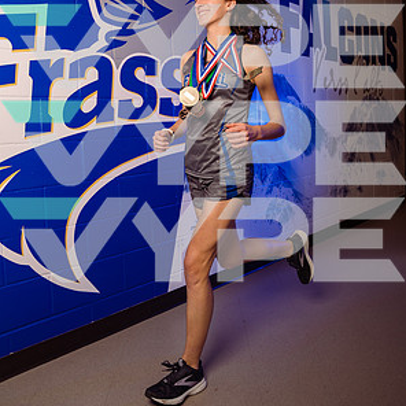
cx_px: 204
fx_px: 411
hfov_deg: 52.5
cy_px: 144
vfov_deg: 51.8
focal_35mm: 31
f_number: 2.8
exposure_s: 1/1000
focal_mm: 24
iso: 400
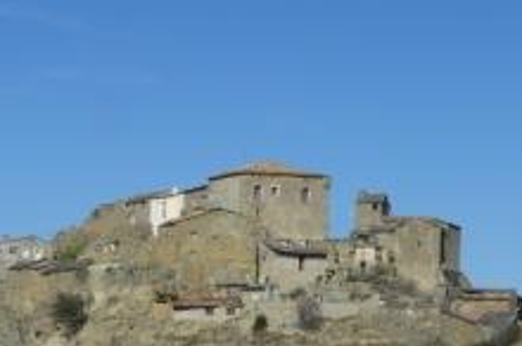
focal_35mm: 104
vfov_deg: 13.0
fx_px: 1506
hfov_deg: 19.7
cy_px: 310
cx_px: 266
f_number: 7.1
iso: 100
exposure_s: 1/400
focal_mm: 8.2
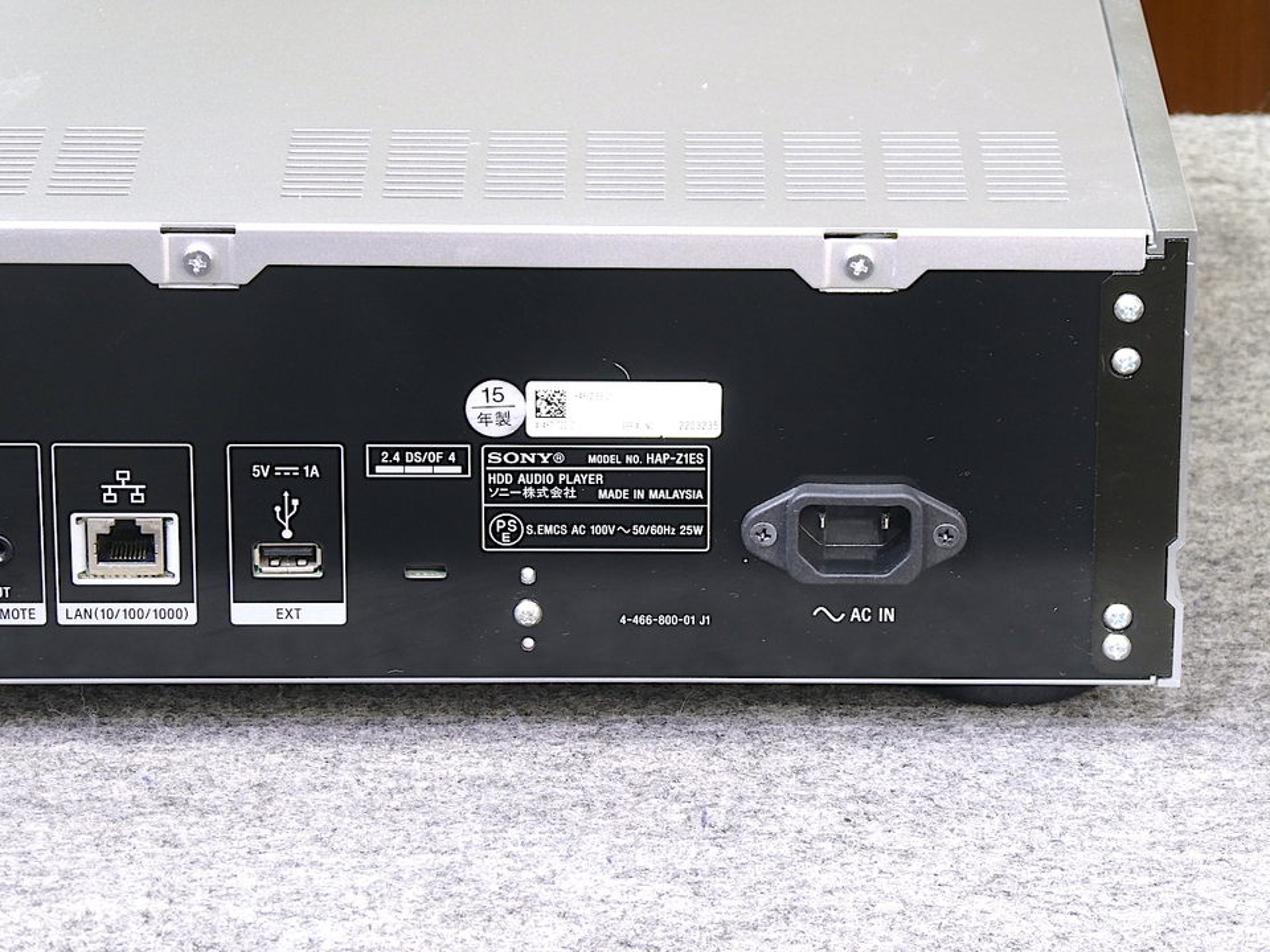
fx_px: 5540
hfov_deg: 13.1
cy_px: 476
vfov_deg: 9.8
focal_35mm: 151
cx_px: 635
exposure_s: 1
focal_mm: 27.1
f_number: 5.4
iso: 100
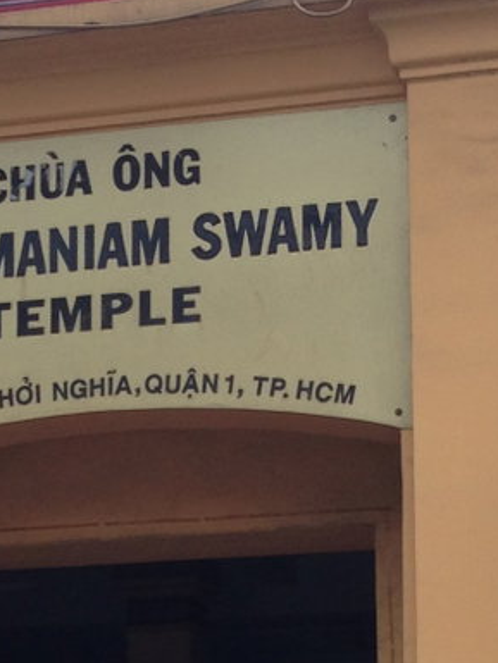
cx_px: 162
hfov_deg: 10.8
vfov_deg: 14.2
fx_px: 2626
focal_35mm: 137
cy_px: 651
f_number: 2.4
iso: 50
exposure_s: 1/215
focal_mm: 4.12
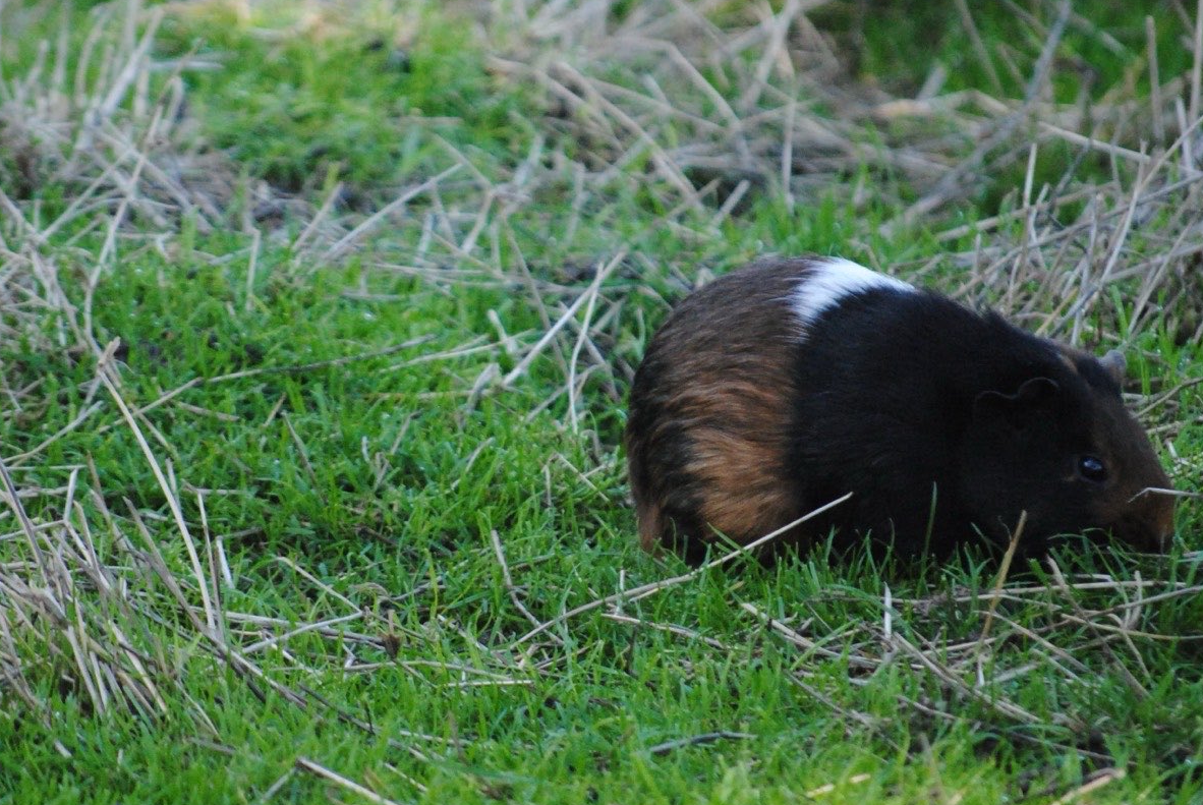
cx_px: 511
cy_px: 306
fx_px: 15288
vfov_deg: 3.0
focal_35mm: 457
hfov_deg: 4.5
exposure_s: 1/500
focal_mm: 200
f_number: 5.6
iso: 1100
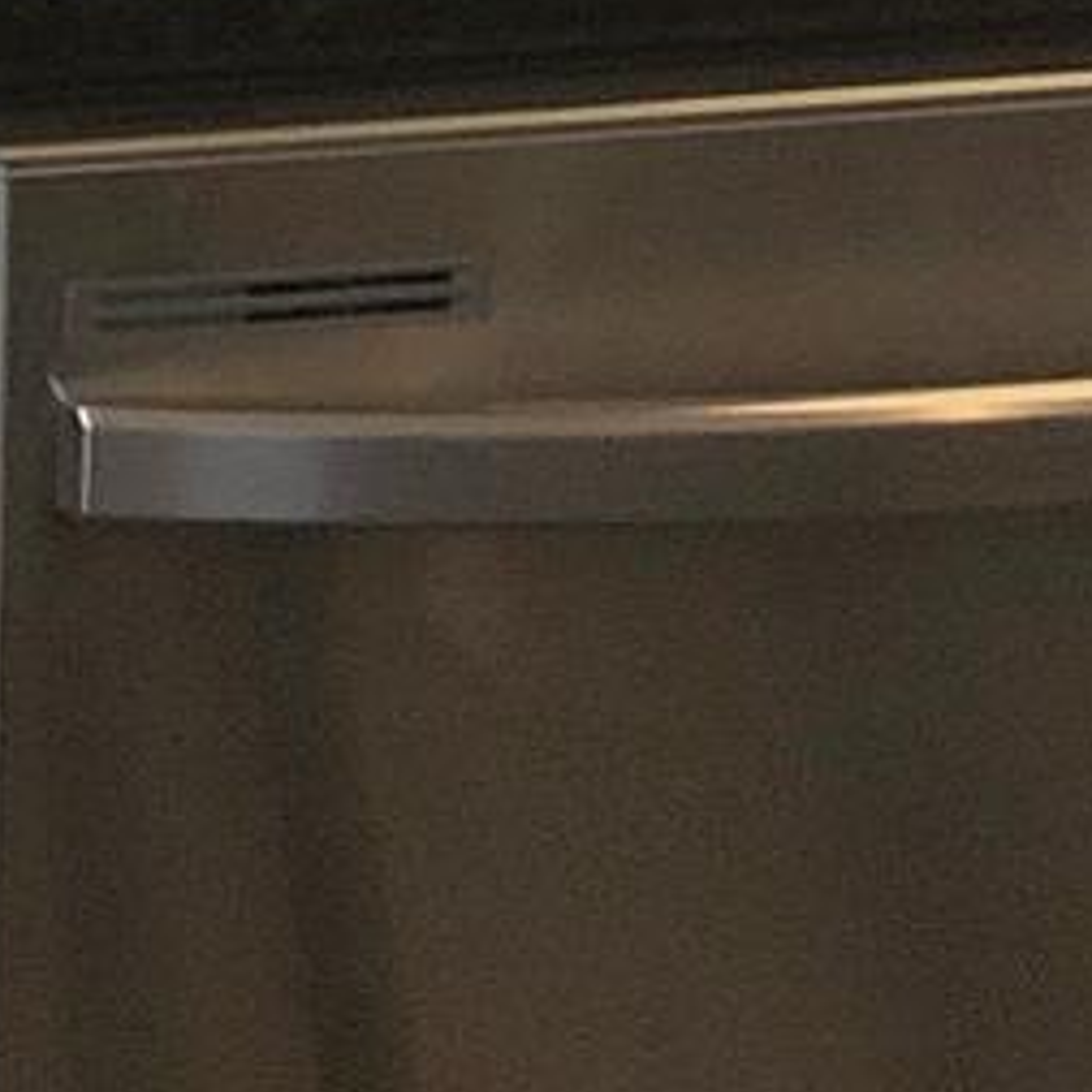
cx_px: -1644
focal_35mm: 200
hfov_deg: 8.0
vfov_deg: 8.2
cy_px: -1360
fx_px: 7138
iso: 40
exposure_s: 1/20
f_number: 1.8
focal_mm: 4
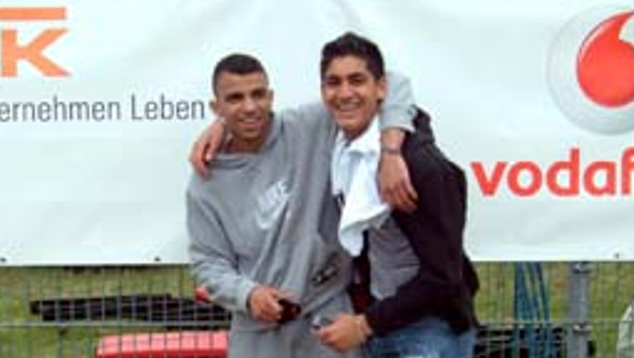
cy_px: 296
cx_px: 264
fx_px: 1212
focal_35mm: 72
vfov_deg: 16.7
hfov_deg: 29.3
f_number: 9.5
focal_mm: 26
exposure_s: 1/350
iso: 400
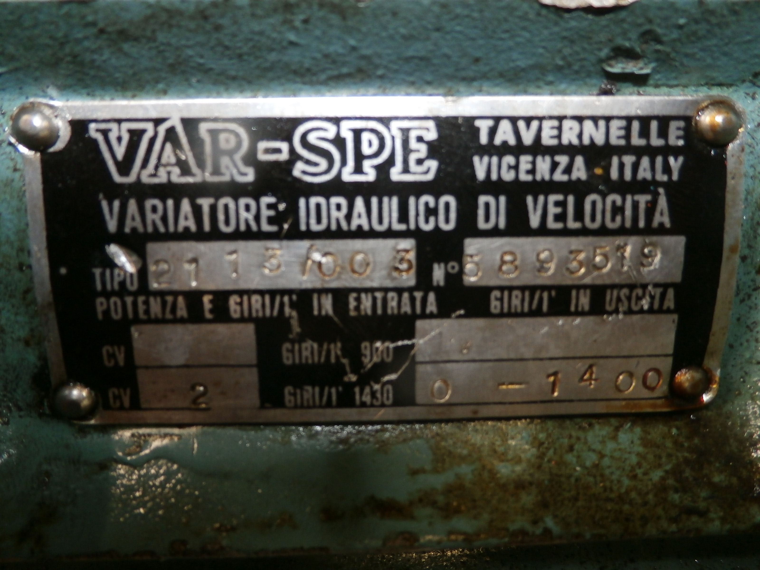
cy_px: 285
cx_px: 380
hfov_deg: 69.4
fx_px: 549
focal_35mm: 25
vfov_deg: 54.9
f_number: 3
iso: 200
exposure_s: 1/30
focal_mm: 4.5
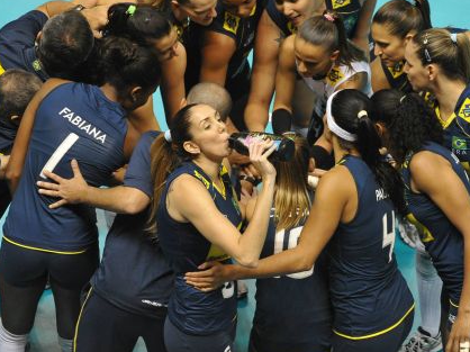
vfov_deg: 3.1
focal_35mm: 483
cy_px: 156
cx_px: 166
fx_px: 6554
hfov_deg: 4.1
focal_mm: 300
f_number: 5
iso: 3200
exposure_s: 1/500
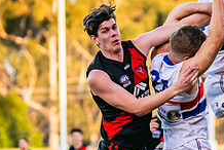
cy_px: 62
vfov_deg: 2.8
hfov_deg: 4.1
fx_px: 3121
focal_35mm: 501
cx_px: 152
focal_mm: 170
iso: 1800
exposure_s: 1/1600
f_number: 4
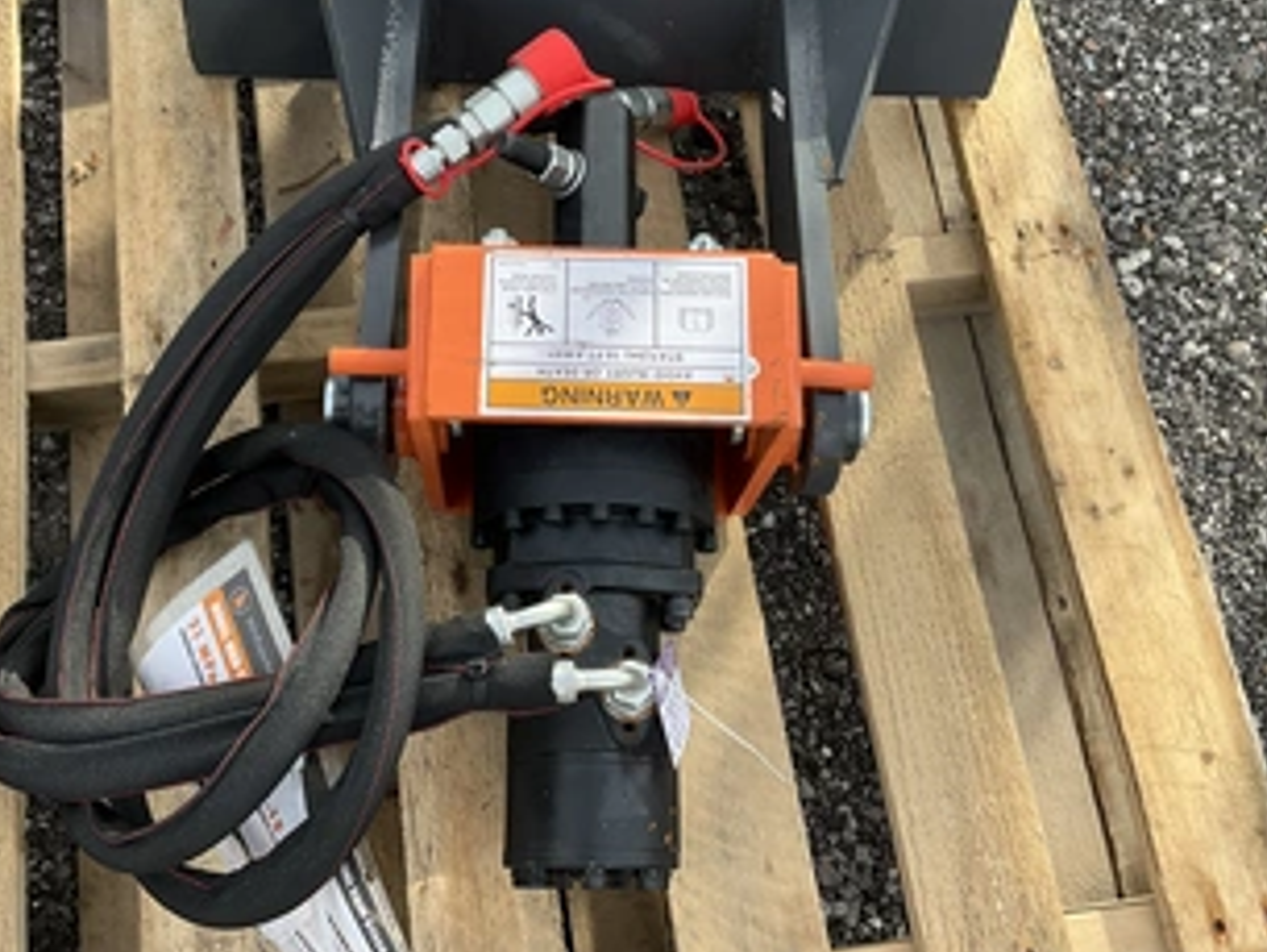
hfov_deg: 48.9
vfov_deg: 37.6
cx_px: 565
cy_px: 399
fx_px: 1391
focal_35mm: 38
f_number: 1.8
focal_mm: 3
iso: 25
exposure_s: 1/286
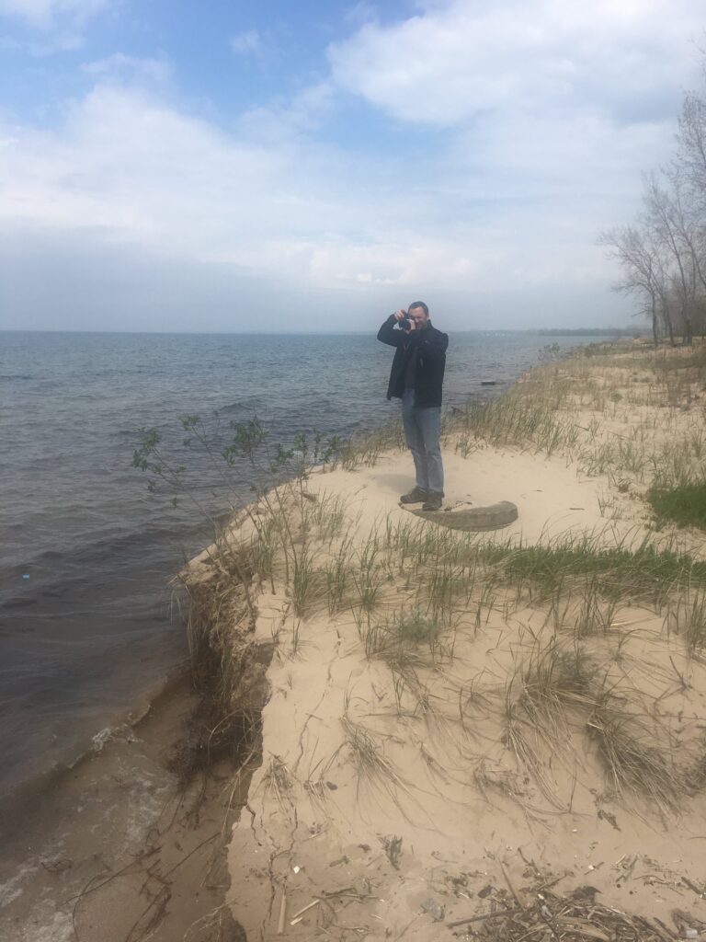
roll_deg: +0.7
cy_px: 471
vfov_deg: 61.7
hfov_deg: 48.2
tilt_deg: -8.3
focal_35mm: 29
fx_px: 789
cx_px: 353
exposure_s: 1/2481
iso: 25
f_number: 2.2
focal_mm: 4.15
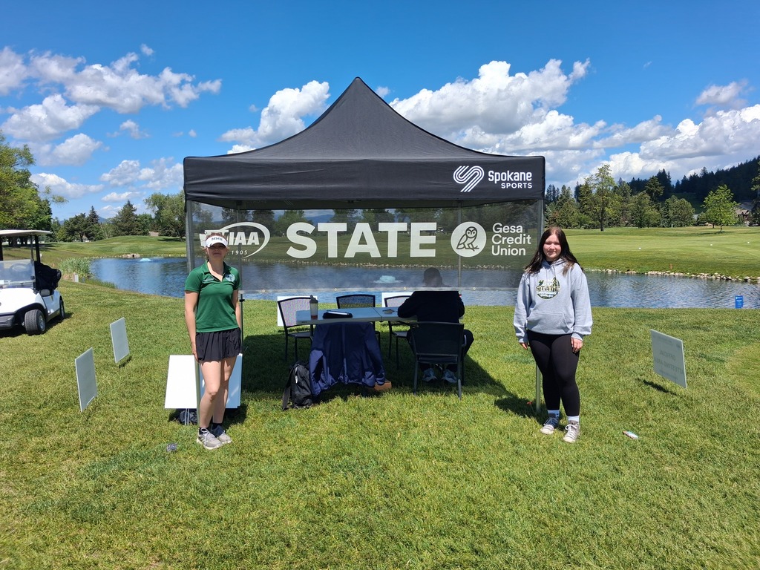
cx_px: 380
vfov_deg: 51.4
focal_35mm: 27
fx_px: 593
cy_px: 285
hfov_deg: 65.3
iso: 25
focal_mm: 4
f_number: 1.8
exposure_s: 1/637
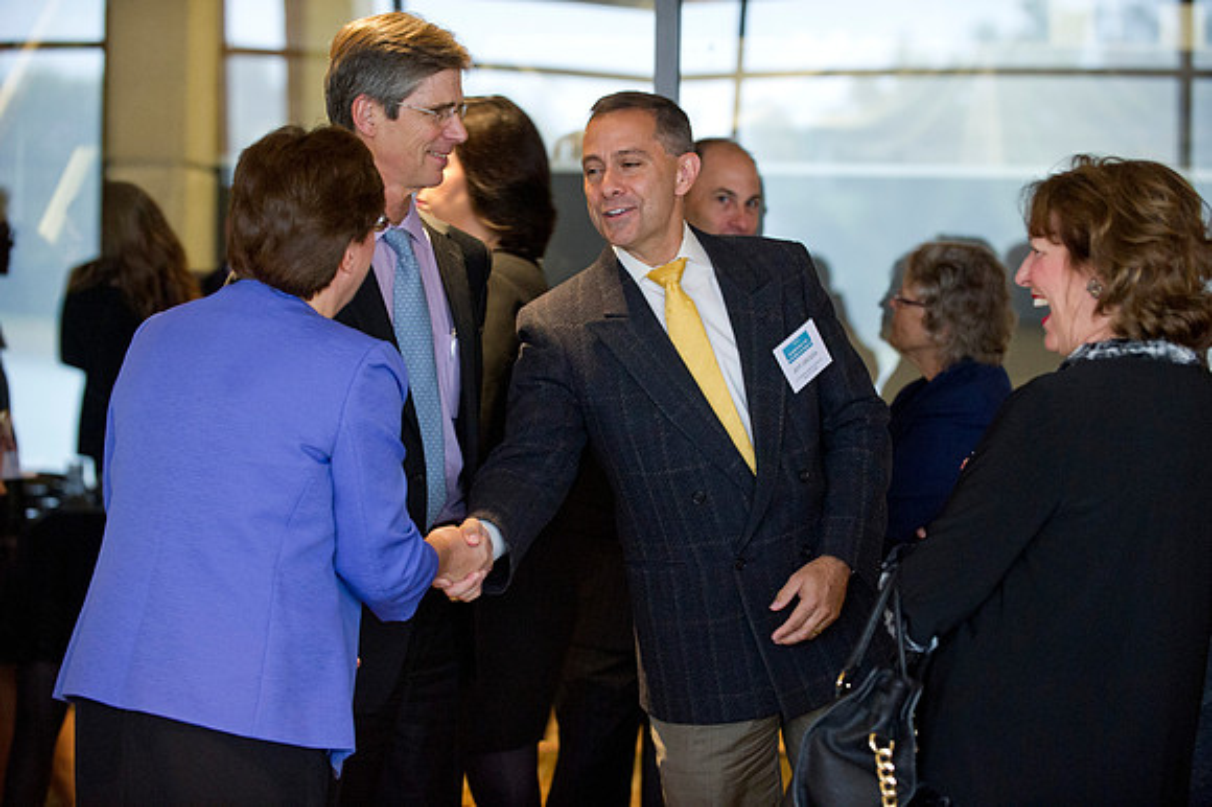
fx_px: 3297
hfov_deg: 20.8
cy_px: 404
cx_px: 606
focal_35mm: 98
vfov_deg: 13.9
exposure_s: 1/100
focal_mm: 98
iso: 2500
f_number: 3.2
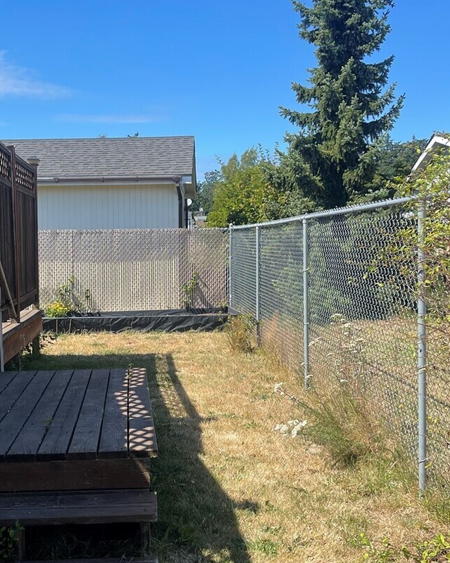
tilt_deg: -4.8
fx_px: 733
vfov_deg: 42.0
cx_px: 165
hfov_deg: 33.9
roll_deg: +0.4
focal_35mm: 44
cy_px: 280
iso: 32
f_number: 1.6
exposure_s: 1/2336
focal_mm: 5.1
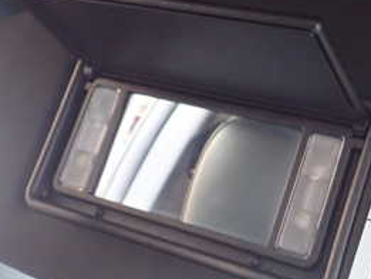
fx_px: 740
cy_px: 142
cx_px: 301
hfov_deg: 27.5
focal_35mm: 69
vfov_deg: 21.3
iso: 800
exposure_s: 1/30
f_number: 2.3
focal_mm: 5.4
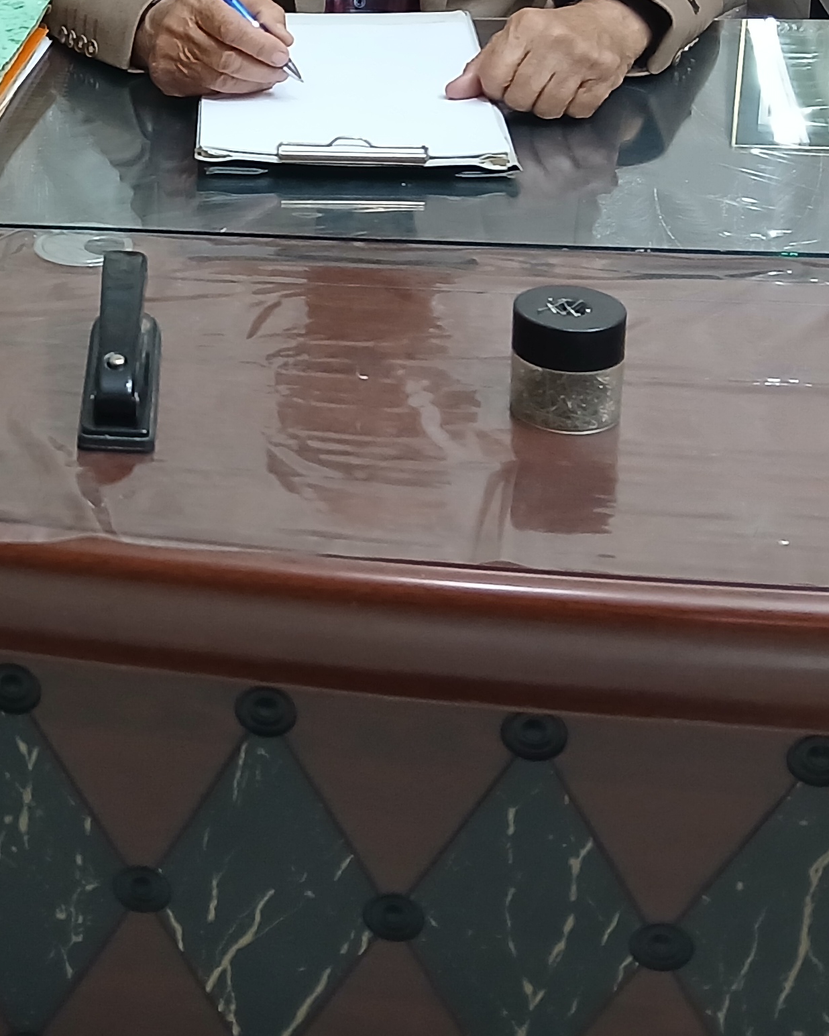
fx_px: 2055
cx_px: -192
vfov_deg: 26.9
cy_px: 33
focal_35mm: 67
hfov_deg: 21.1
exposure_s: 1/25
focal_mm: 3.98
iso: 400
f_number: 1.8
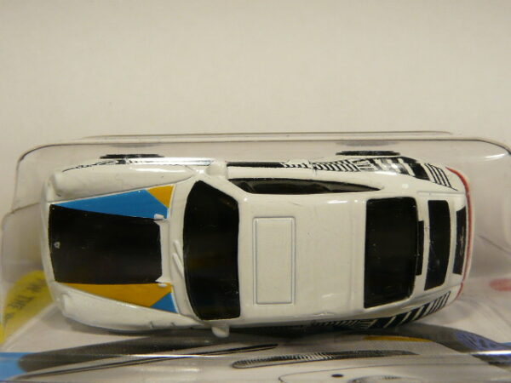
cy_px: 192
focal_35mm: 39
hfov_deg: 47.9
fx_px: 576
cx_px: 256
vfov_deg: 36.8
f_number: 2.8
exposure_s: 1/125
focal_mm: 4.6
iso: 100
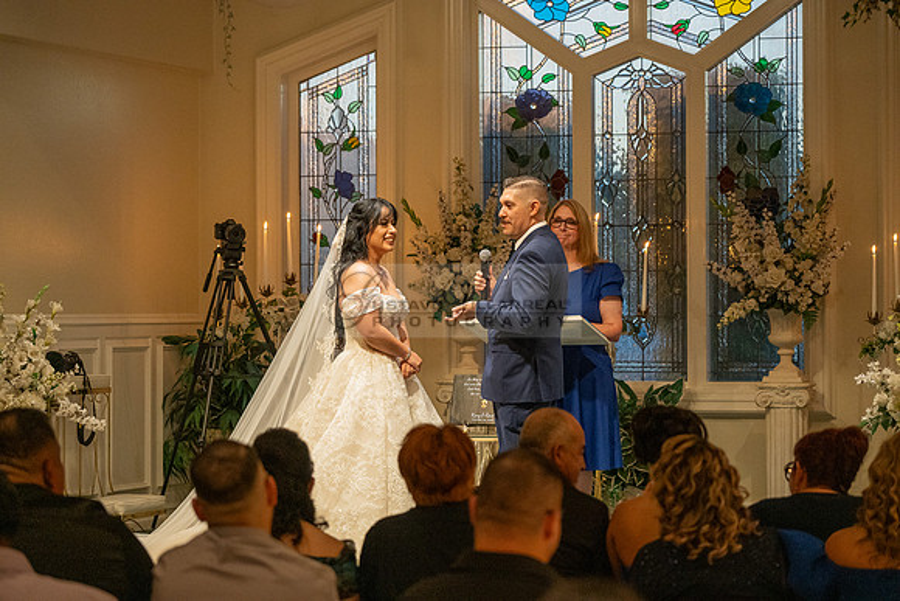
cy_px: 300
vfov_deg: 11.4
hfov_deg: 17.1
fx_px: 3001
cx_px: 450
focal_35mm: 120
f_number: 4
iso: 3200
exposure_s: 1/200
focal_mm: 120
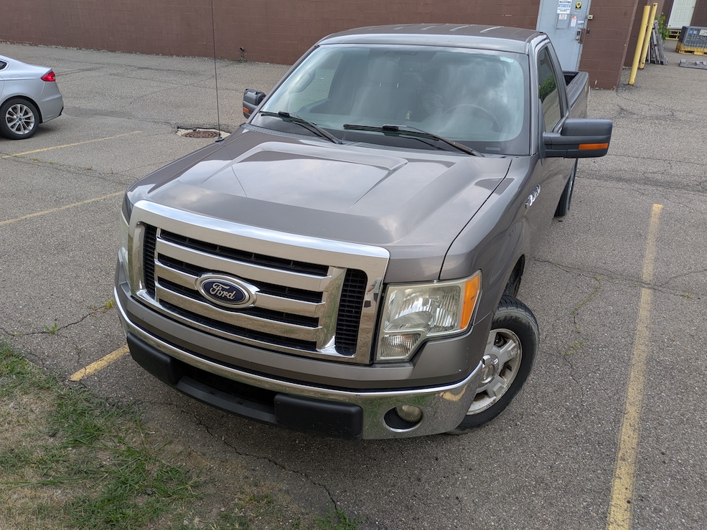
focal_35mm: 26
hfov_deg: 67.3
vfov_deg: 53.1
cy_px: 259
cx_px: 343
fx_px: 531
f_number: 1.89
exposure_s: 1/357
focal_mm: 5.43
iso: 45
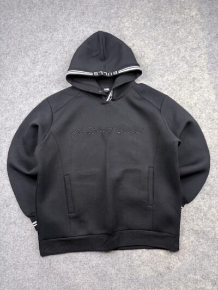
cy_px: 145
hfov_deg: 56.8
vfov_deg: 71.6
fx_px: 201
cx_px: 109
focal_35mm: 24
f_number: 1.78
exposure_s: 1/100
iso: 160
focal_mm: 6.76
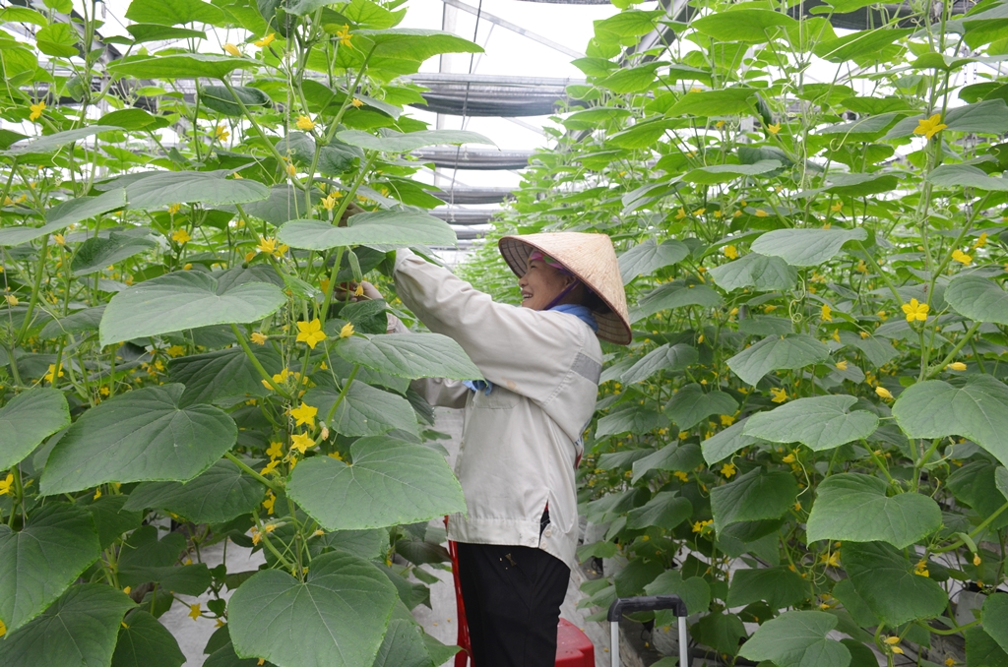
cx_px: 504
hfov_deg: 67.5
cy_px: 334
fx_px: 754
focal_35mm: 27
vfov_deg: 47.7
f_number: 5.6
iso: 400
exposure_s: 1/125
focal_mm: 18
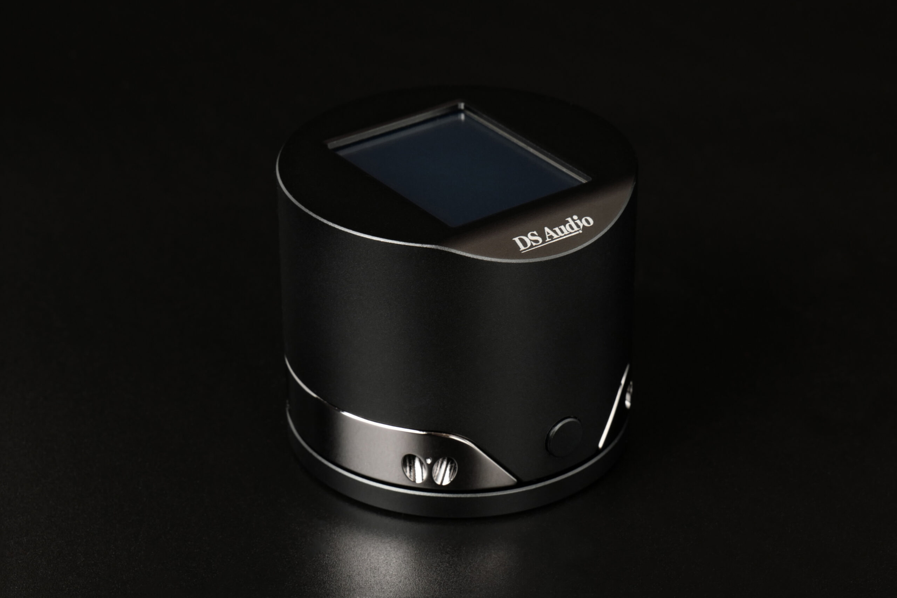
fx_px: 2691
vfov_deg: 12.7
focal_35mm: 108
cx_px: 448
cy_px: 299
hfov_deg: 18.9
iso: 400
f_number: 11
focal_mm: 71
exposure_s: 1/2
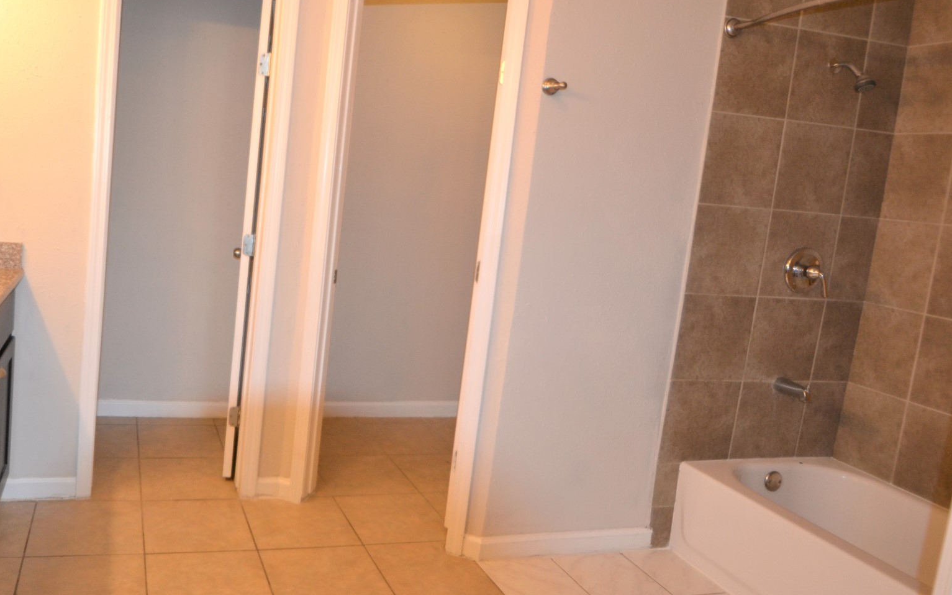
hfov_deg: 67.6
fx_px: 675
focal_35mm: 26
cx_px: 285
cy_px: 255
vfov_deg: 47.5
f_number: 4
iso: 400
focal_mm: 12
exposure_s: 1/80
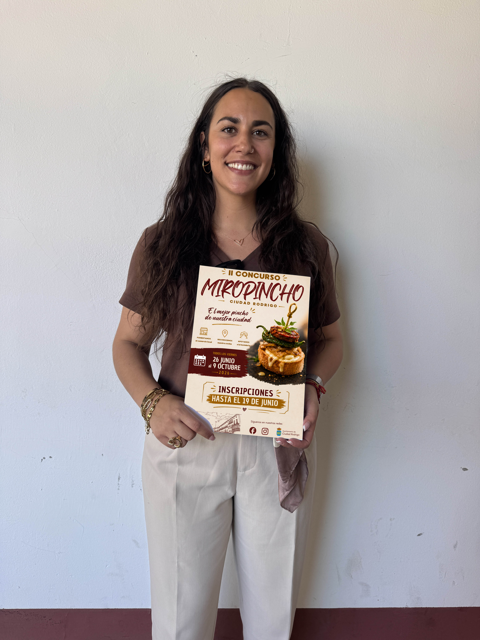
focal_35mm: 24
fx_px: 444
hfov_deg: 56.8
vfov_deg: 71.6
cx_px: 240
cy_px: 320
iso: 64
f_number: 1.78
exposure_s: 1/227
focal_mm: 6.76
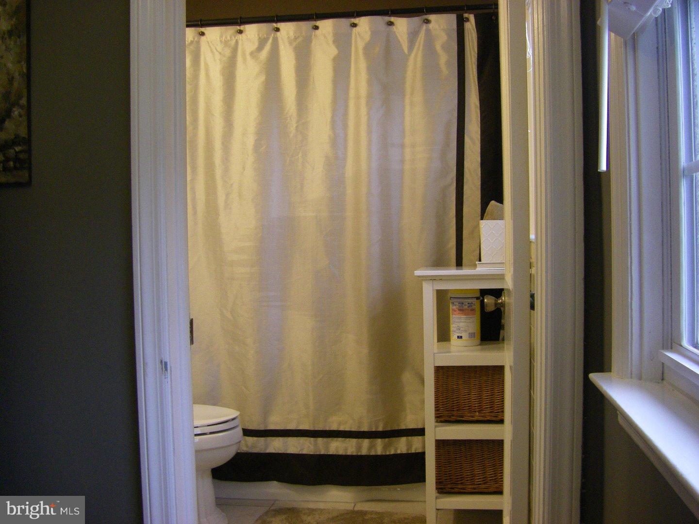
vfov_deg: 37.7
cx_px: 350
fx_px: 767
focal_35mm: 38
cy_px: 262
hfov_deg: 49.0
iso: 250
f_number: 3.5
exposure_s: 1/50
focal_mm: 6.3
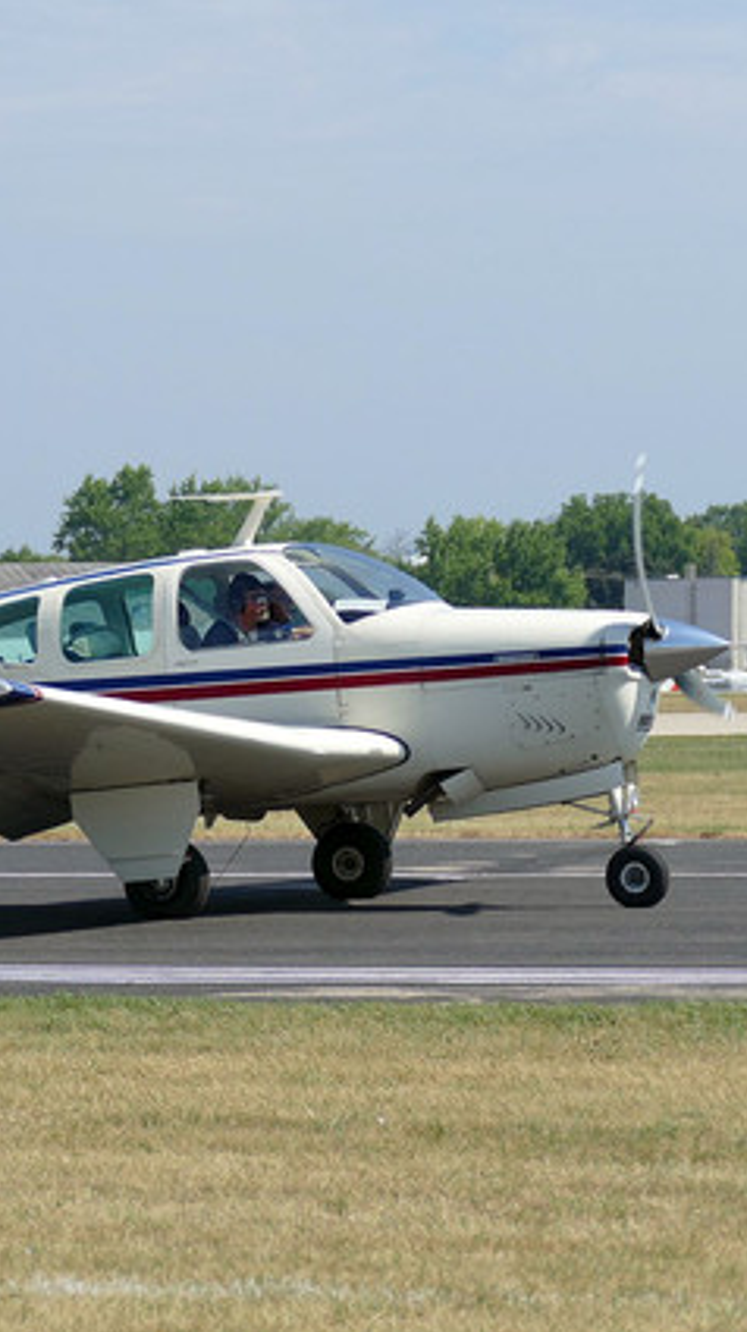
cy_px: 668
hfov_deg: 5.3
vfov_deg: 9.5
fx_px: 8041
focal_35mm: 228
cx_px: 122
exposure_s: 1/1300
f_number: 3.9
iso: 125
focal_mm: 52.4
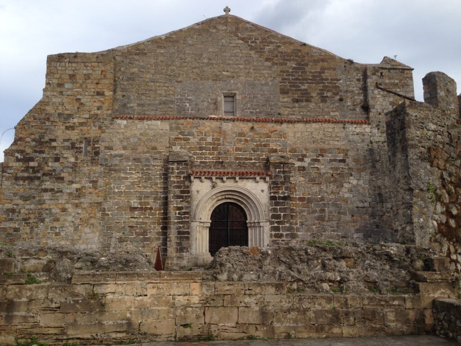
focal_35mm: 33
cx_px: 230
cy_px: 173
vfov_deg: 42.9
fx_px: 439
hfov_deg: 55.4
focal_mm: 4.12
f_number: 2.4
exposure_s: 1/742
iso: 50
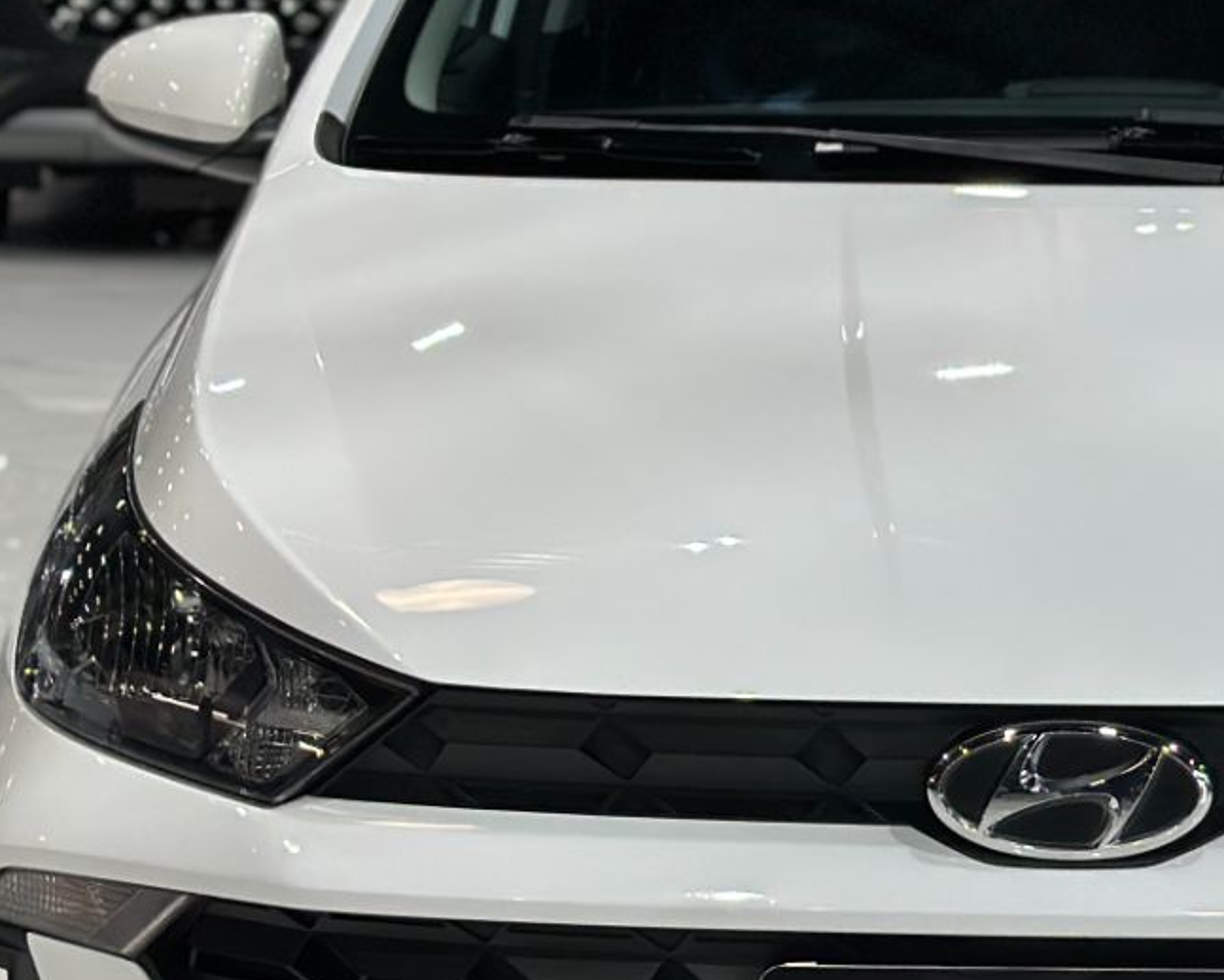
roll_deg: -0.5
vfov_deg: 11.1
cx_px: 1114
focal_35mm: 139
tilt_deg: -10.2
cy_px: 583
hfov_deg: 13.7
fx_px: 5037
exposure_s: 1/170
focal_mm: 6.86
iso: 125
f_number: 1.78
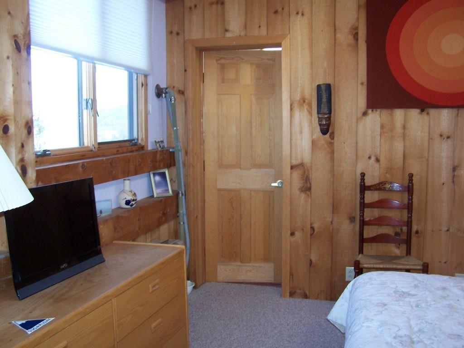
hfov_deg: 49.0
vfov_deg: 37.7
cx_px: 232
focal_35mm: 38
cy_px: 174
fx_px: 509
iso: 140
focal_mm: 6.3
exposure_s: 1/60
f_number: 2.8
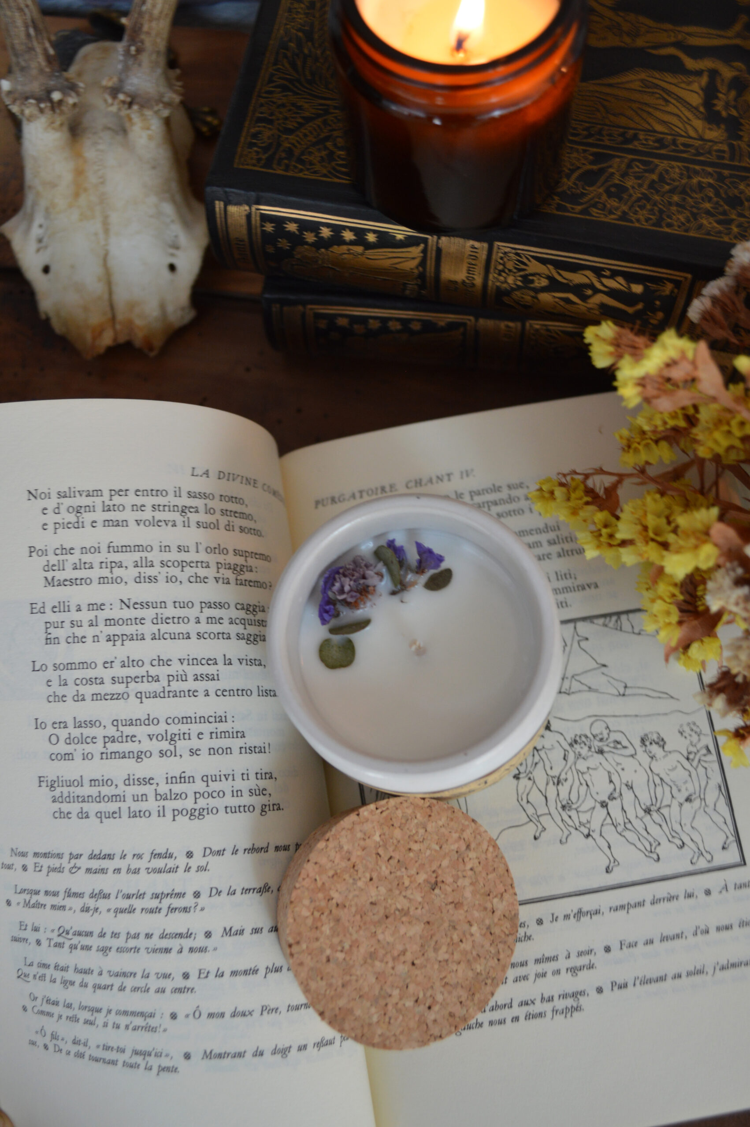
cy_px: 564
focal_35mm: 30
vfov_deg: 62.0
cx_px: 375
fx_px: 939
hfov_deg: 43.5
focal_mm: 20
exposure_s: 1/20
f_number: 3.8
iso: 400
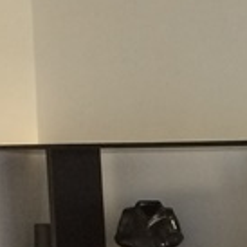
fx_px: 1211
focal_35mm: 150
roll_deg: -0.4
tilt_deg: -7.0
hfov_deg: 10.7
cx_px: 483
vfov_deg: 11.3
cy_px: 352
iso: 64
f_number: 2.2
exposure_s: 1/33
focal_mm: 4.15
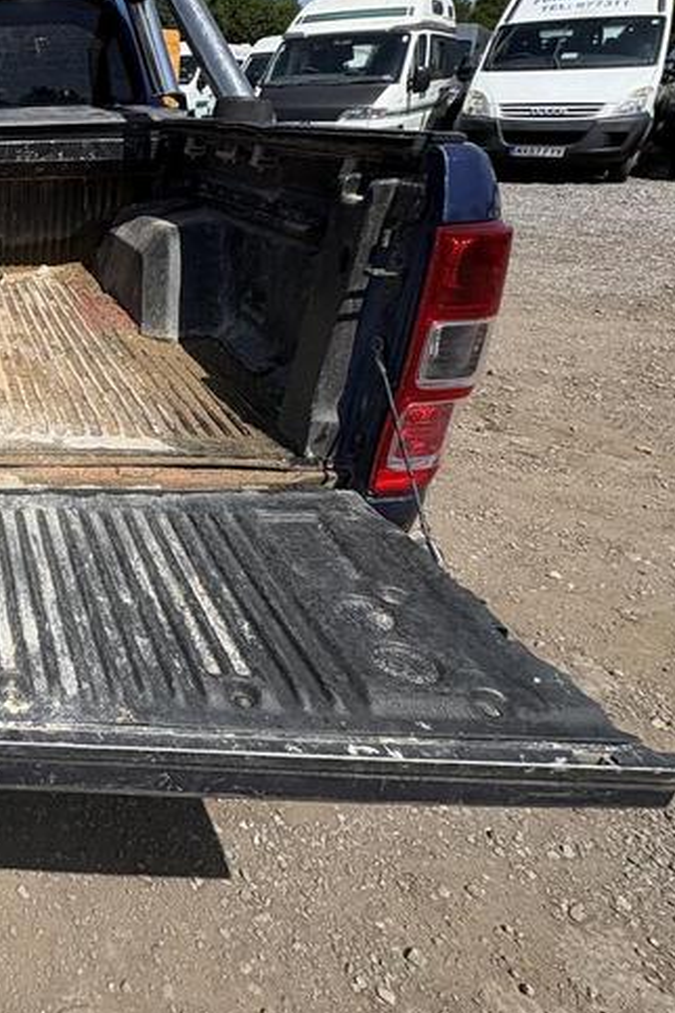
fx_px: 759
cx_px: -151
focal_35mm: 27
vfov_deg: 66.5
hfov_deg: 36.2
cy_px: 388
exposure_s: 1/2083
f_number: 2.2
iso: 40
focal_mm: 2.22
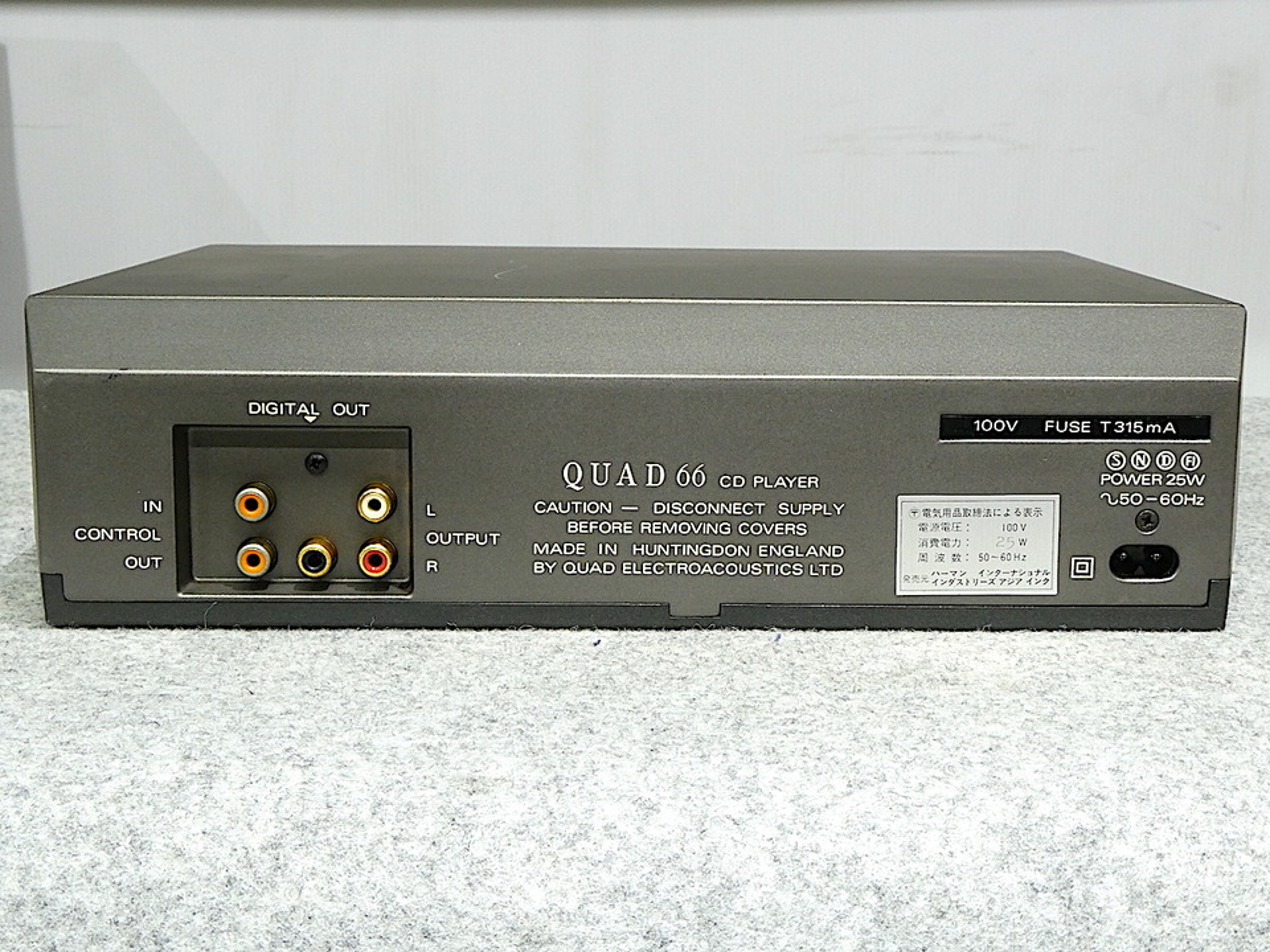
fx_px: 1834
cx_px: 635
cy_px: 476
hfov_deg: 38.2
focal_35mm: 50
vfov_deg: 29.1
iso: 400
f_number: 6.3
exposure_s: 1/6
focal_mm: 9
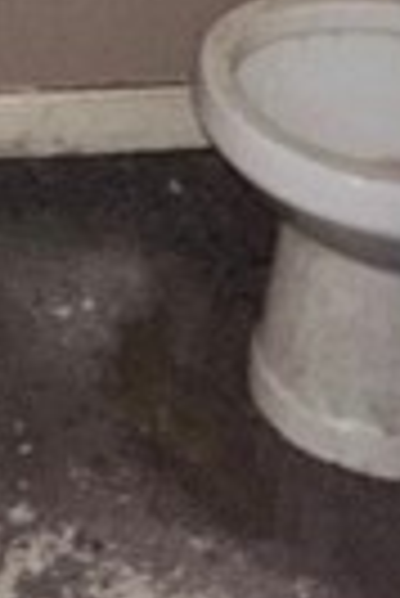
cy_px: -683
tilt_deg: -5.4
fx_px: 1396
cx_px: -184
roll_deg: +1.3
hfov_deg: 15.2
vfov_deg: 16.5
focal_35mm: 84
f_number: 2.2
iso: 160
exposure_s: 1/18
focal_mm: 2.22
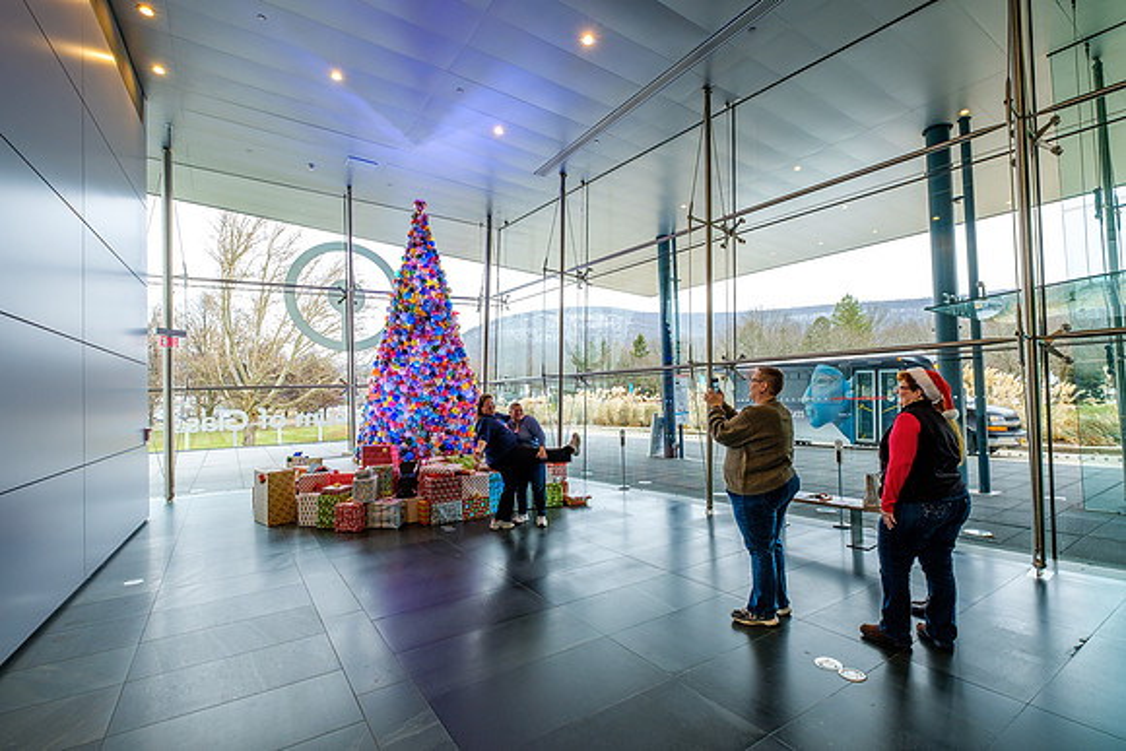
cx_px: 564
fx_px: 491
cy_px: 383
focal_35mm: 16
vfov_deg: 74.8
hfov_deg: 97.8
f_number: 8
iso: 200
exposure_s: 1/10
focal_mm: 10
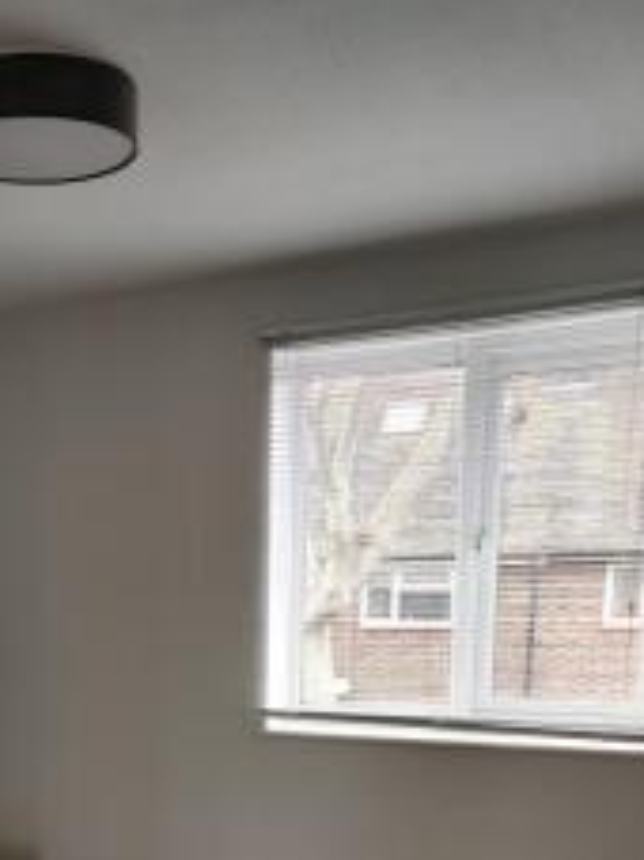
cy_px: 805
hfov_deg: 27.5
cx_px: 133
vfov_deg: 34.4
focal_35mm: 52
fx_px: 1291
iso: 200
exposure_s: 1/100
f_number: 1.65
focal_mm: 4.75
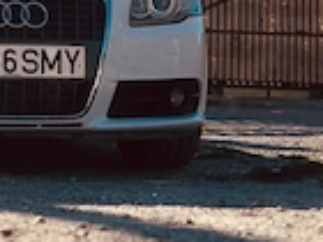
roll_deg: -1.9
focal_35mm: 137
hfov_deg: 14.1
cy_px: 74
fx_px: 1278
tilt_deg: +5.1
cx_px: -18
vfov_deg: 10.8
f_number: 1.78
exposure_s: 1/10870
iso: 100
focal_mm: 6.86
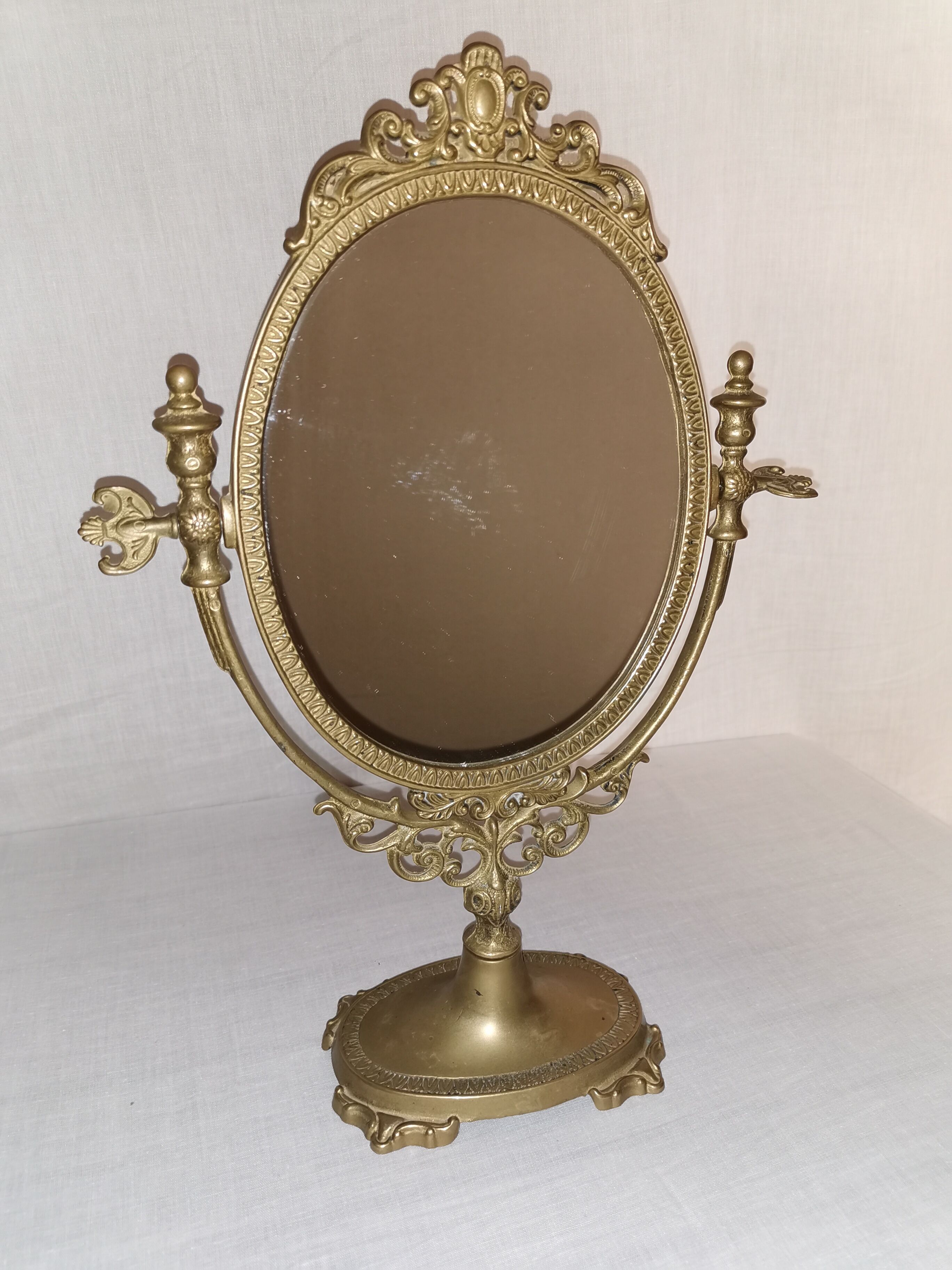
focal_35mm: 27
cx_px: 476
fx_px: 990
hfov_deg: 51.4
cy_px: 635
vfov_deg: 65.3
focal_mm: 5.58
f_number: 1.8
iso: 100
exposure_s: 1/50
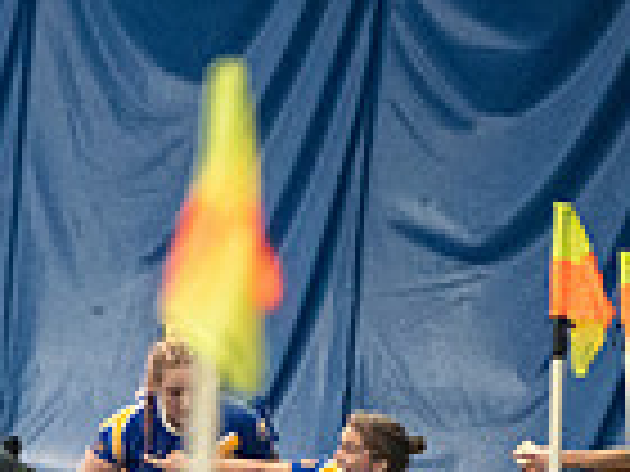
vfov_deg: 1.2
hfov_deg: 1.7
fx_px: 21749
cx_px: -158
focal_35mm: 1195
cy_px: 791
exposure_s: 1/500
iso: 10000
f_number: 2.8
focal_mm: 200
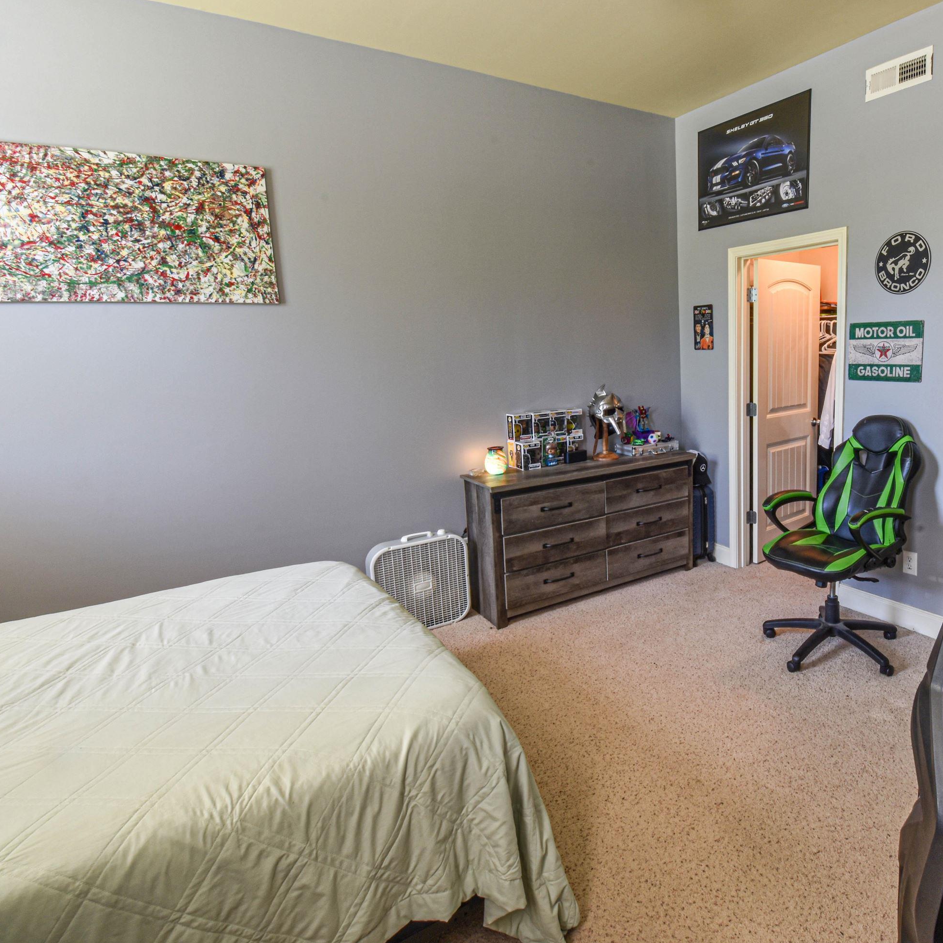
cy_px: 461
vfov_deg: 74.8
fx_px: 616
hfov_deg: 71.9
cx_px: 653
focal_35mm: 20
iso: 100
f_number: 22
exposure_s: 3
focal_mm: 10
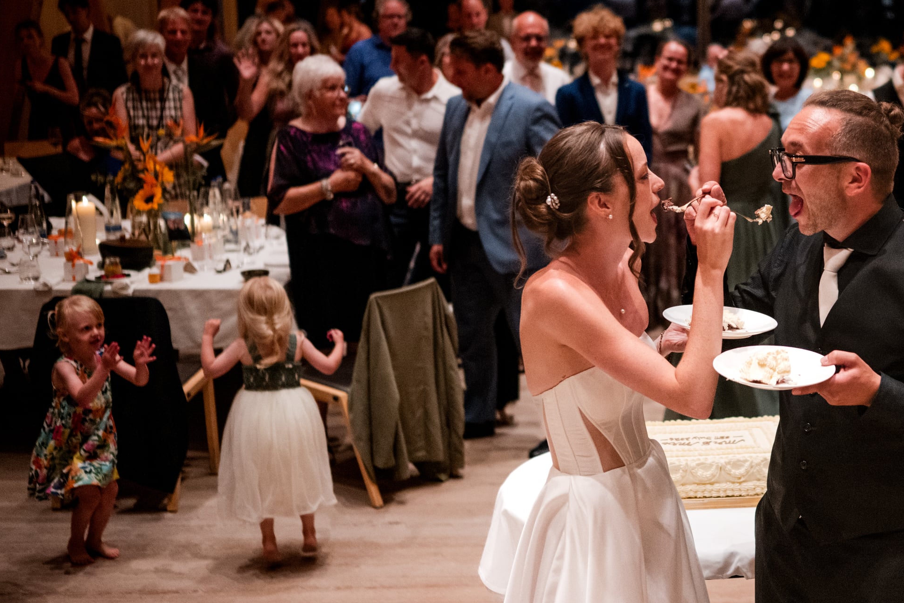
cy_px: 298
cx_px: 751
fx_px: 1607
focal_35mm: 64
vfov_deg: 21.2
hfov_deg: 30.5
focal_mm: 35
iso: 3200
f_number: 1.8
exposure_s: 1/320
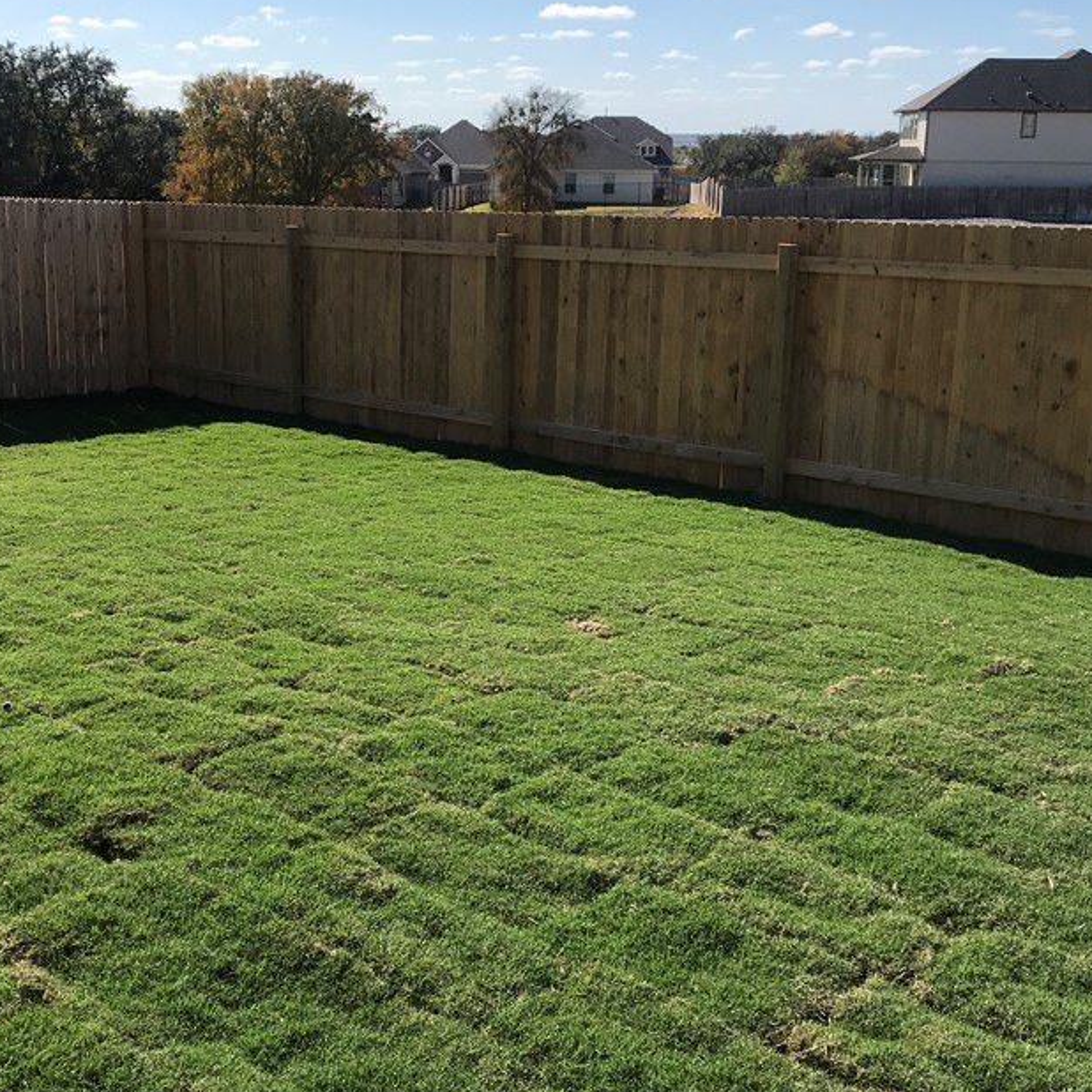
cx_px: 461
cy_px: 482
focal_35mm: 41
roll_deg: -2.4
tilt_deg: -13.3
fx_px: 1463
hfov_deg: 40.8
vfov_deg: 40.9
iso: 20
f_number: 1.8
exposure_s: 1/3096
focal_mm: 3.99
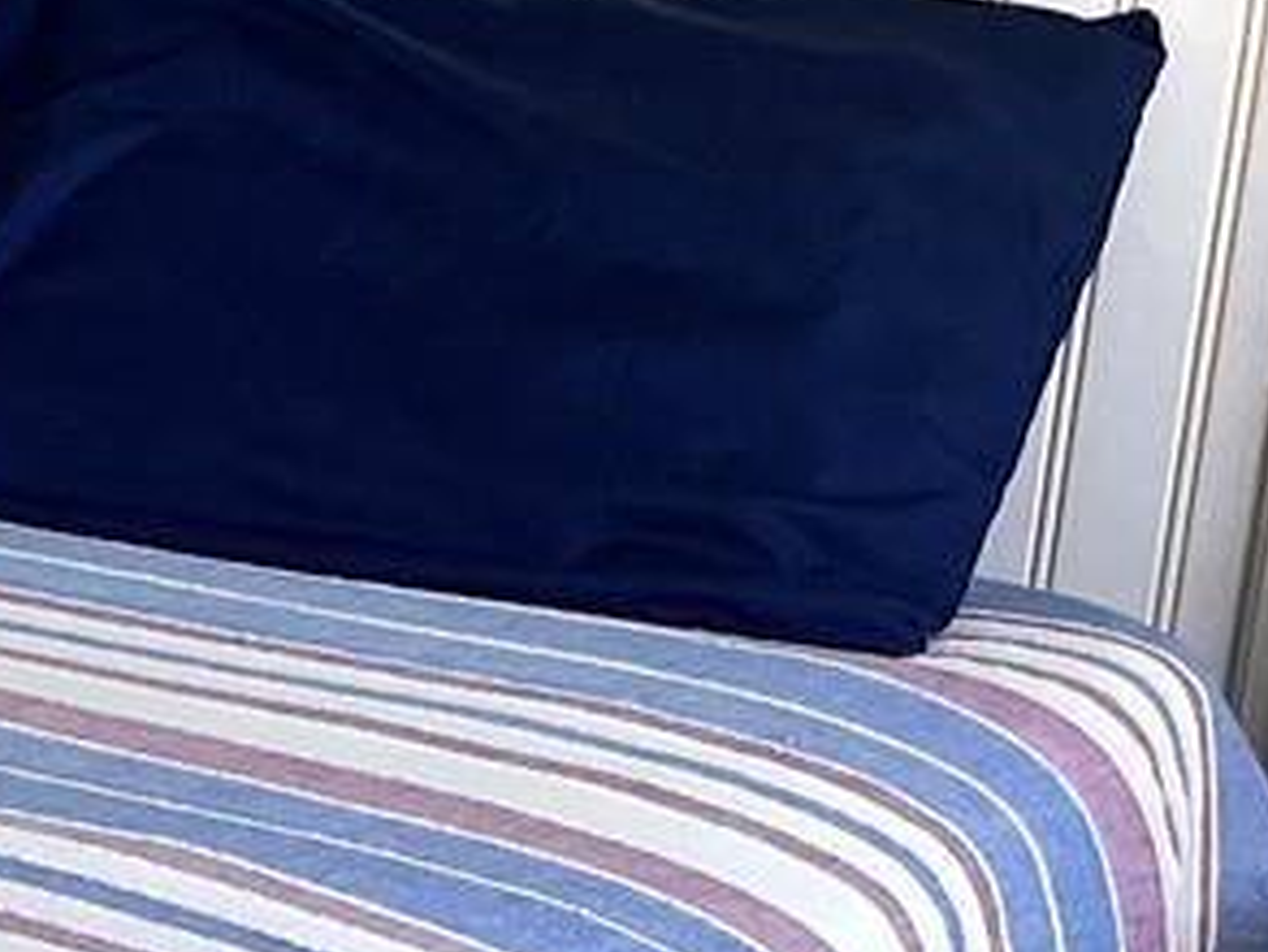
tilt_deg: -16.2
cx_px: -1584
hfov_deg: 11.8
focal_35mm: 142
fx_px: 5204
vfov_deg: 10.5
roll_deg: -0.5
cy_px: 485
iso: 100
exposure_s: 1/120
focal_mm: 5.1
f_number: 1.6
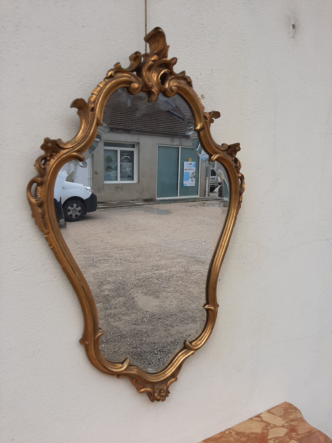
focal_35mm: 26
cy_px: 222
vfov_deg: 67.3
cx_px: 166
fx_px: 332
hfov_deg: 53.1
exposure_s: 1/1894
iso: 40
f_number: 1.7
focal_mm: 3.93
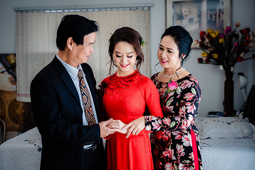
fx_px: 390
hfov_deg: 36.2
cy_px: 85
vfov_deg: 24.6
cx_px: 128
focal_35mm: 55
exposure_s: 1/320
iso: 250
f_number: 3.2
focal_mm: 55
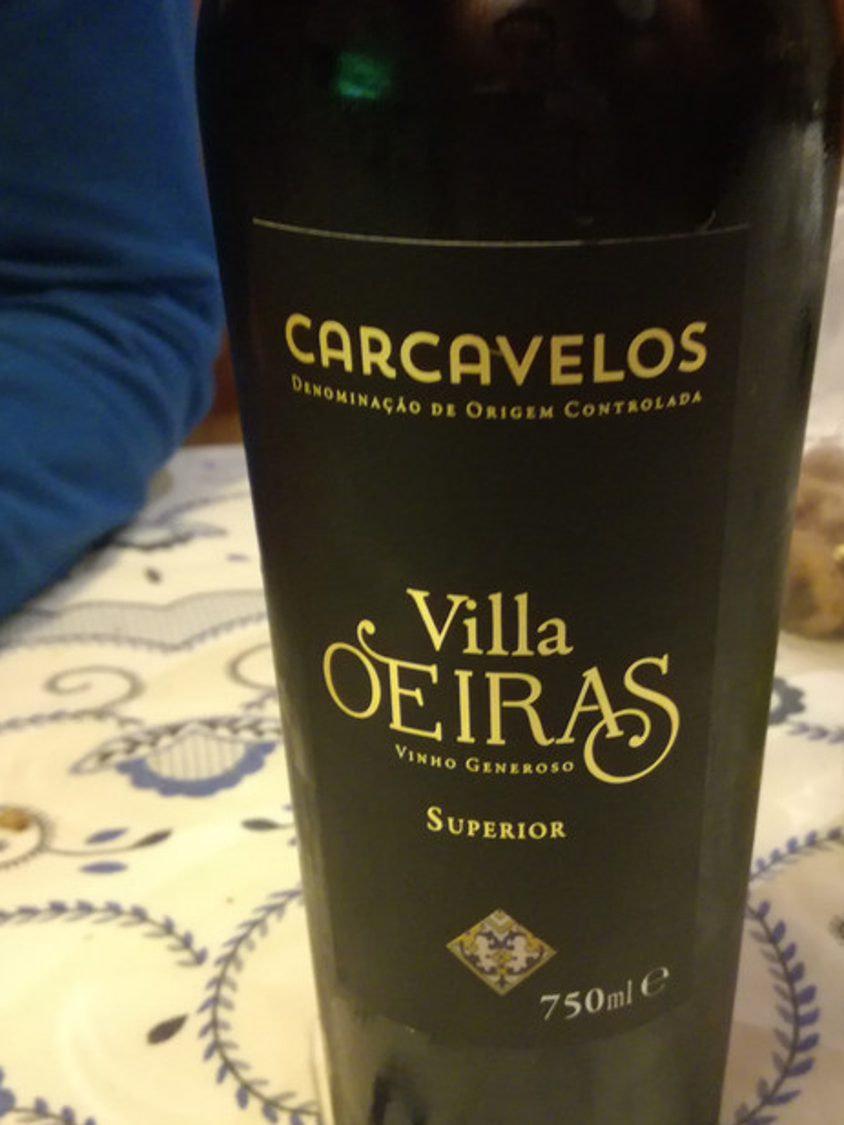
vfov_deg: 52.5
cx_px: 525
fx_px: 1137
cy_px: 624
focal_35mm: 35
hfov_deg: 40.4
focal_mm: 3.79
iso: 800
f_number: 2
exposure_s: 1/16.7
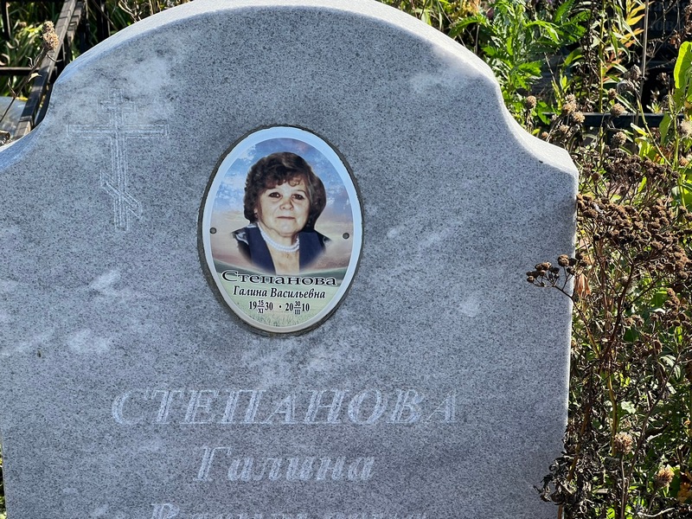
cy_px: 260
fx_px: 1539
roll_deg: -0.8
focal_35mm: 77
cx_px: 346
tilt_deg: -21.2
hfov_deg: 25.3
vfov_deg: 19.1
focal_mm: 9
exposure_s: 1/208
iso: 32
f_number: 2.8
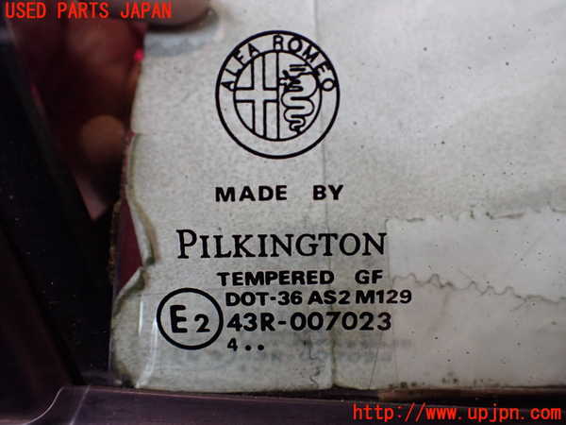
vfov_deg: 46.8
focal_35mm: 30
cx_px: 283
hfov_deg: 60.0
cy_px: 212
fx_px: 491
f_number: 2.3
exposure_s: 1/125
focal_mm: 5.4
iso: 400
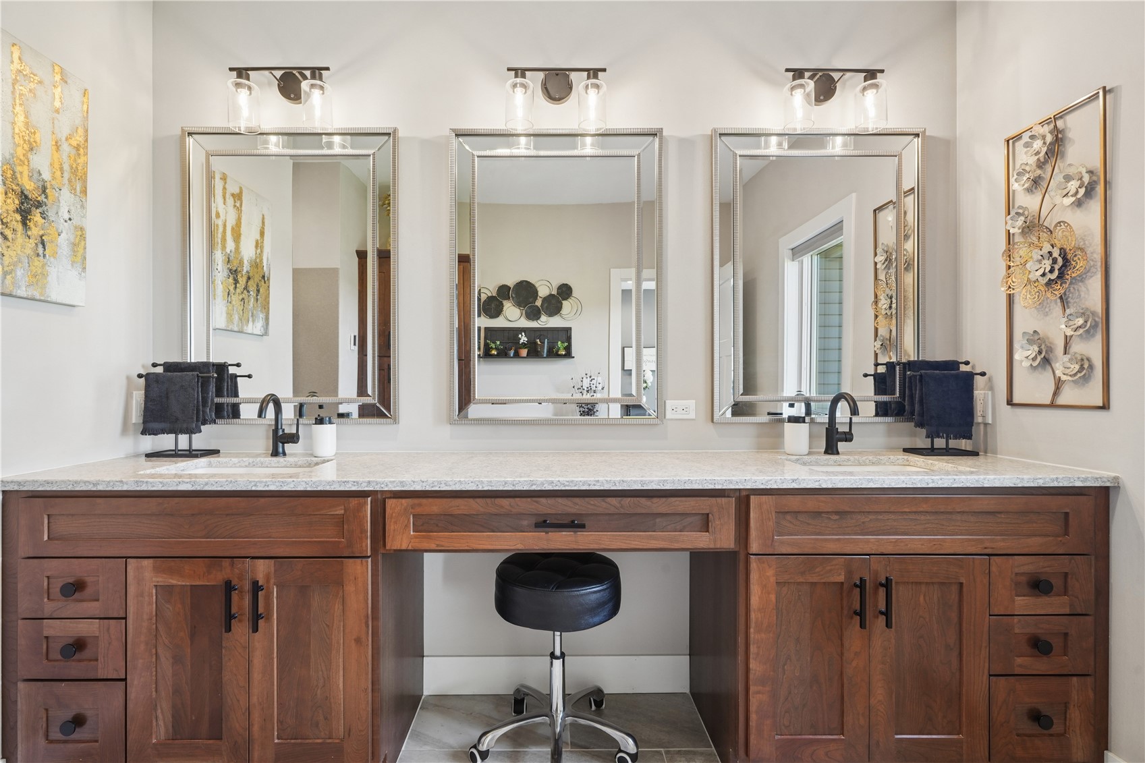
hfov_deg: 96.7
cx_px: 572
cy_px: 382
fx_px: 509
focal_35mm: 16
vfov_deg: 73.7
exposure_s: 1/6
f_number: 10
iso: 400
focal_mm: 16
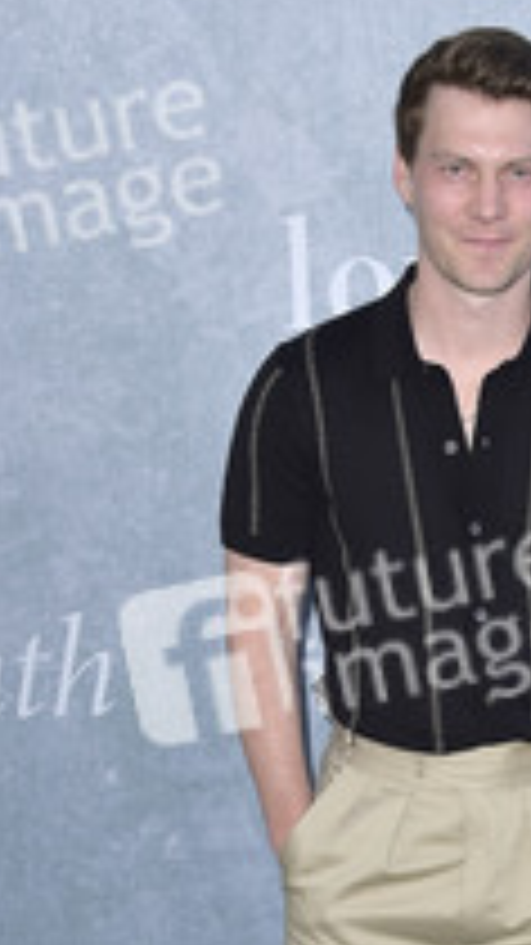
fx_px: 1904
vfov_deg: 26.8
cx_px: 484
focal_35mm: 76
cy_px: 864
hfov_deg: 15.7
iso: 250
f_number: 6.3
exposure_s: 1/250
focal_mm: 38
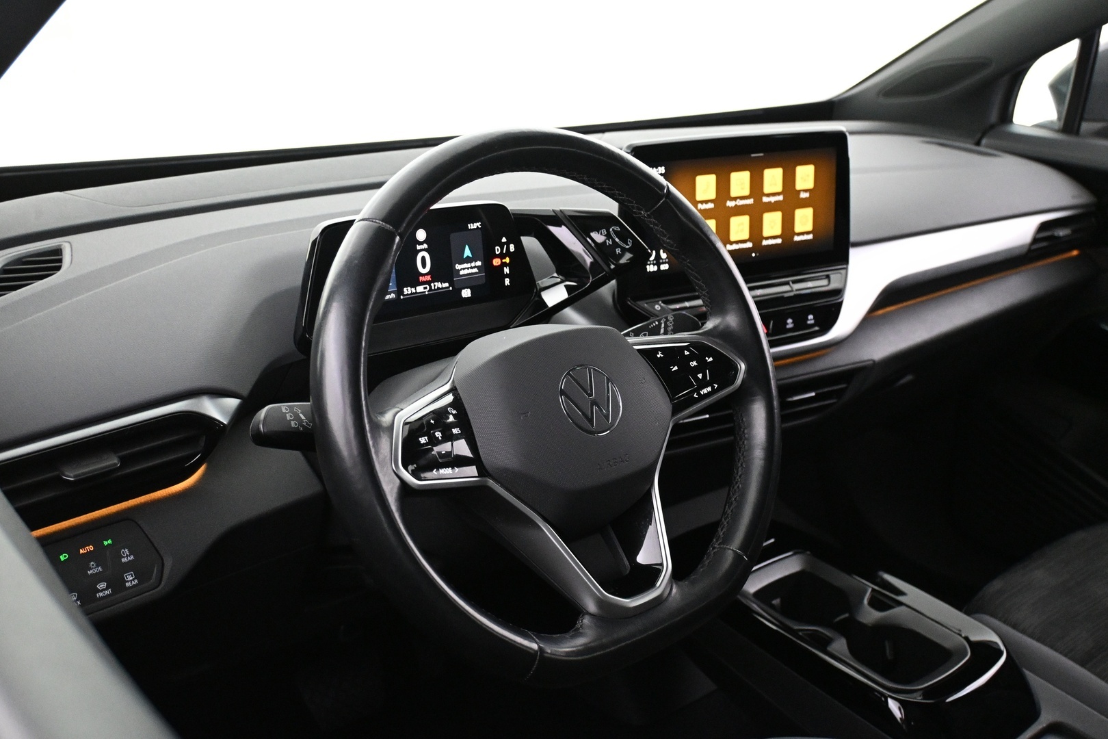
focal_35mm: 34
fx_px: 1062
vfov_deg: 38.4
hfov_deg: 55.1
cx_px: 554
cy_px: 370
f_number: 4.2
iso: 4000
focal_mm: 23
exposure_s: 1/30
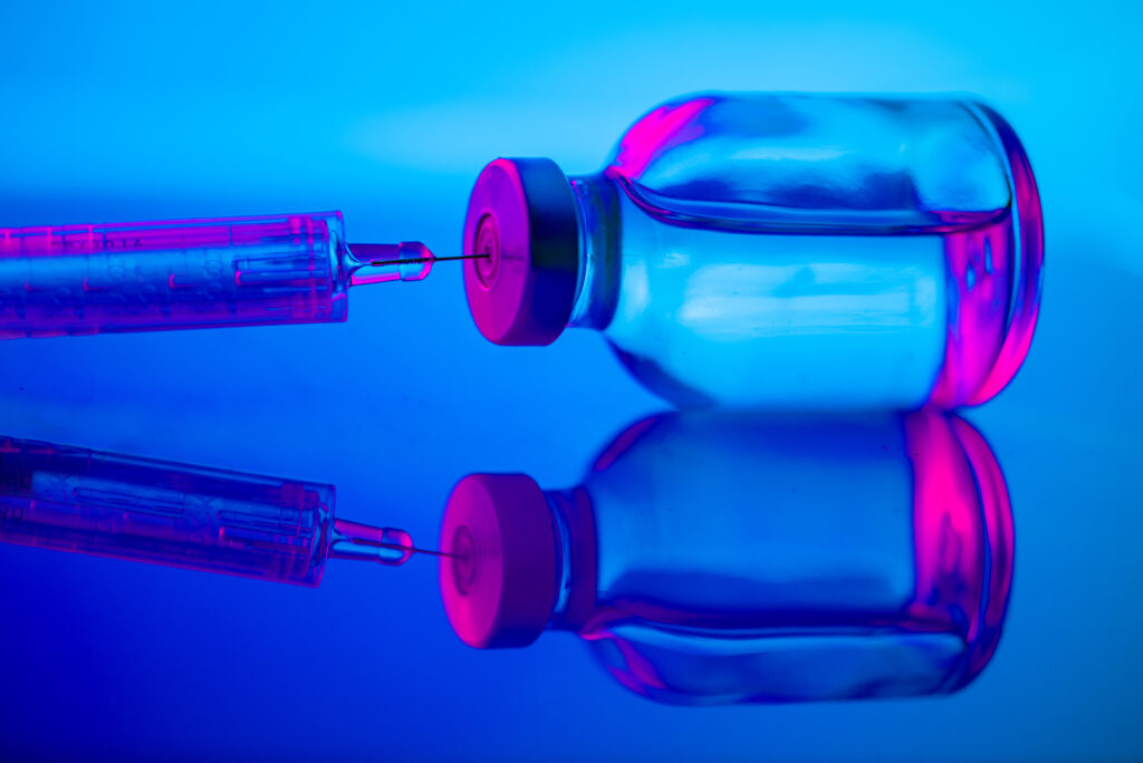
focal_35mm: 105
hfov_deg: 19.4
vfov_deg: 13.1
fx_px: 3335
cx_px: 572
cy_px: 382
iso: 100
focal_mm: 105
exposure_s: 1/100
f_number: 3.5
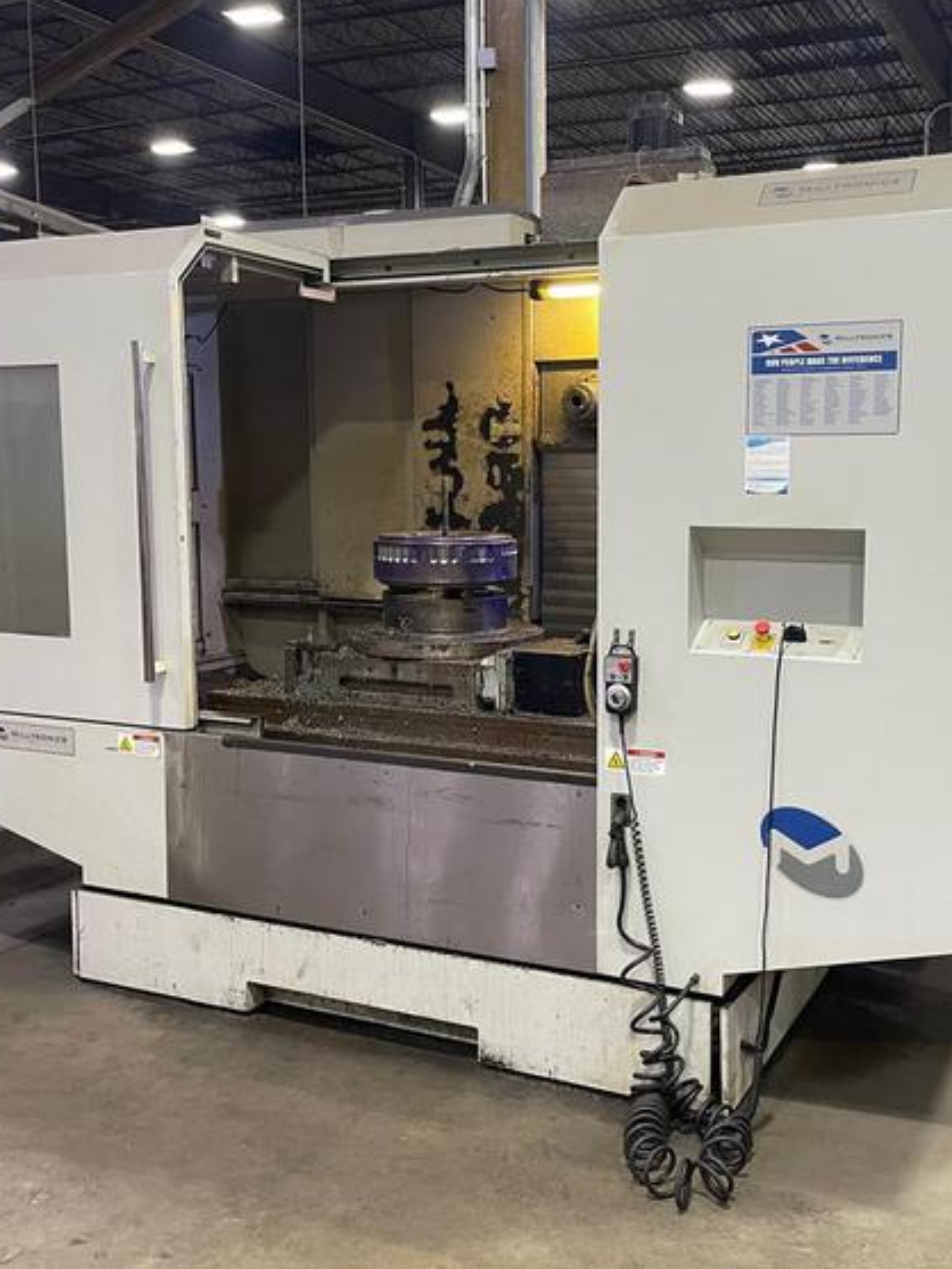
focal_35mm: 35
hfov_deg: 40.4
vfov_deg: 52.6
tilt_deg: -6.0
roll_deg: -0.3
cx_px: 608
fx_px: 1283
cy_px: 630
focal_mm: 4.2
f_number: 1.6
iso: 160
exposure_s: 1/60
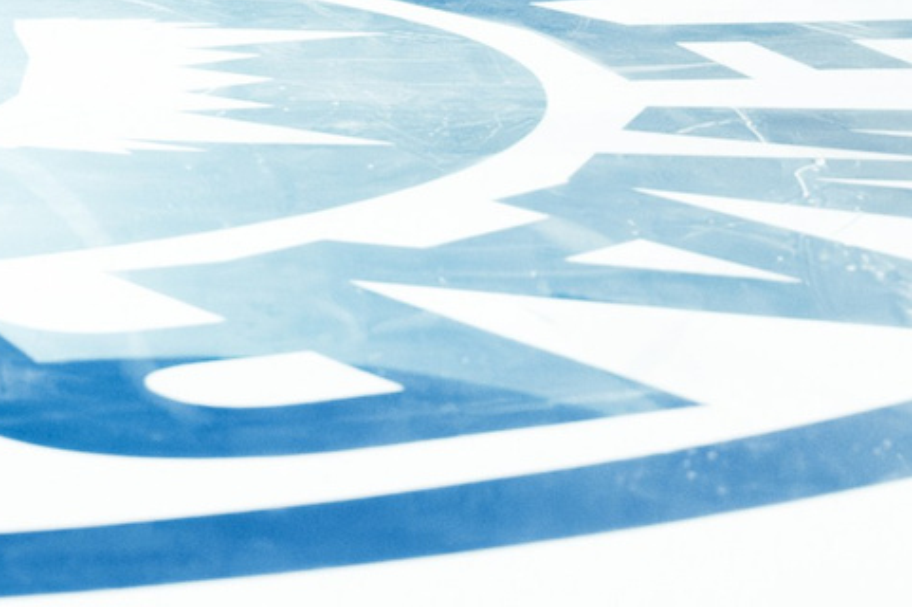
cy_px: -886
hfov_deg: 14.3
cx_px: -451
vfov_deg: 9.1
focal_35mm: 134
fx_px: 3392
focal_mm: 24
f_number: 2.8
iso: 3200
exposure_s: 1/800
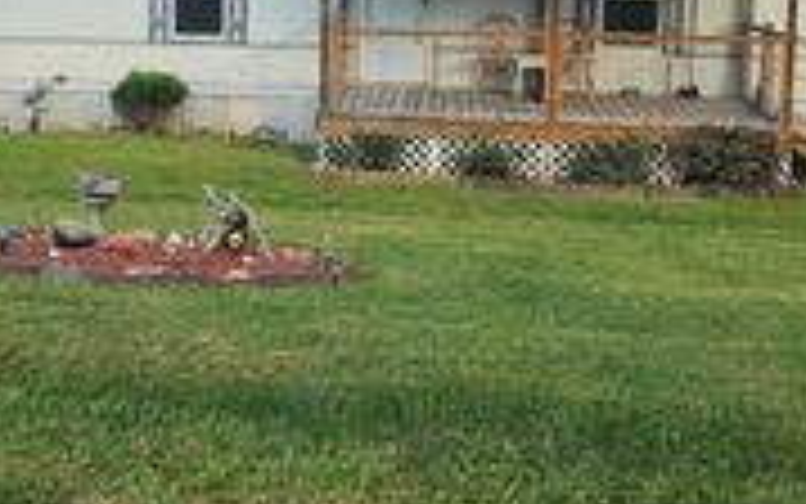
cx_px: 248
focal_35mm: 68
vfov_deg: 18.9
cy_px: 61
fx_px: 1494
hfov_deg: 29.9
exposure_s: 1/1636
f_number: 1.4
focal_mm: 6.5
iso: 64
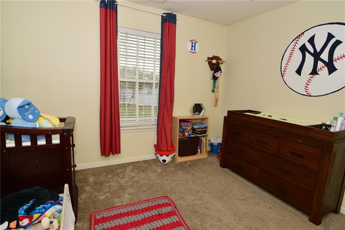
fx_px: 173
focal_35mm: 18
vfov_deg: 67.4
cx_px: 172
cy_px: 115
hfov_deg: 90.0
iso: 200
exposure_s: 1/100
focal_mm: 12
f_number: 5.6
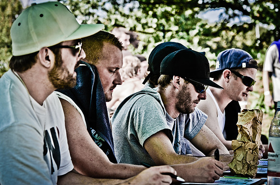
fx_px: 815
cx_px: 140
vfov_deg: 13.0
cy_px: 92
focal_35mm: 105
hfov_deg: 19.5
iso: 100
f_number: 4
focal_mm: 70
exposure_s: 1/250
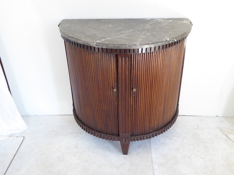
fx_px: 237
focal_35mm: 35
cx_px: 117
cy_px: 88
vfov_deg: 40.7
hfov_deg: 52.6
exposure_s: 1/25
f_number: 3.7
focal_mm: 6.3
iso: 400
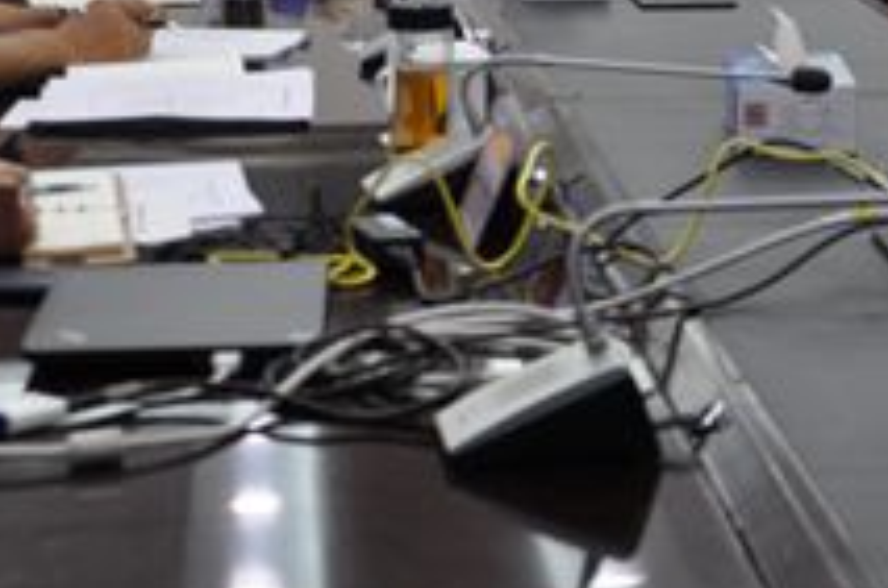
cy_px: -56
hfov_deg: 14.3
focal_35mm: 144
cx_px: 605
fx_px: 3544
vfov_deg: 9.4
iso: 400
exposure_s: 1/60
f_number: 4.2
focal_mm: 34
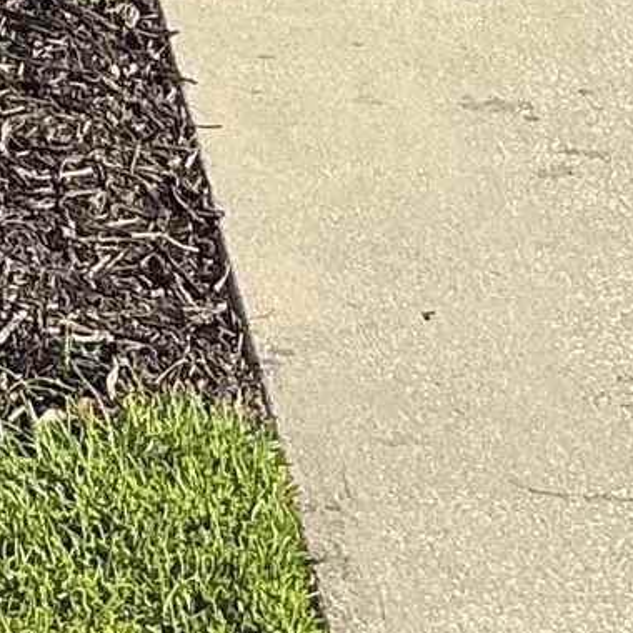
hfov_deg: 8.7
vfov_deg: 7.9
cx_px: 25
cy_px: -1088
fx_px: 4138
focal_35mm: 200
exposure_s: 1/1098
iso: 25
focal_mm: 3
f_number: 1.8
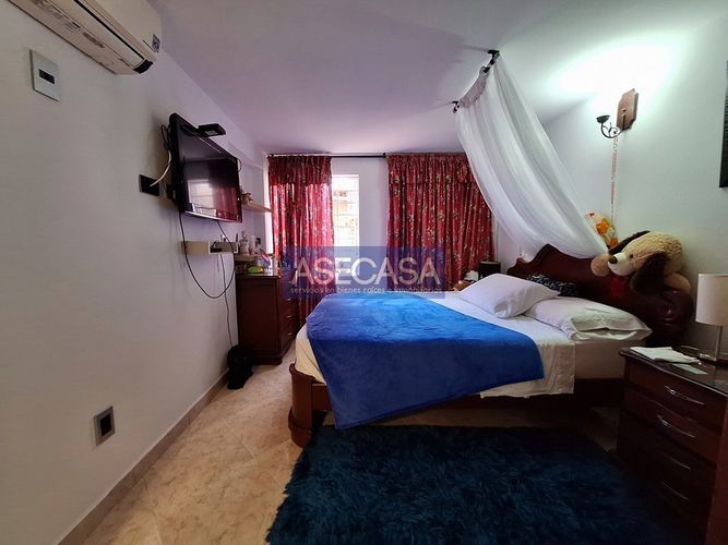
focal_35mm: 13
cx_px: 364
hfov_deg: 106.2
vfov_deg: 89.9
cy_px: 272
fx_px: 273
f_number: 2.2
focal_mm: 1.74
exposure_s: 1/40
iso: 125
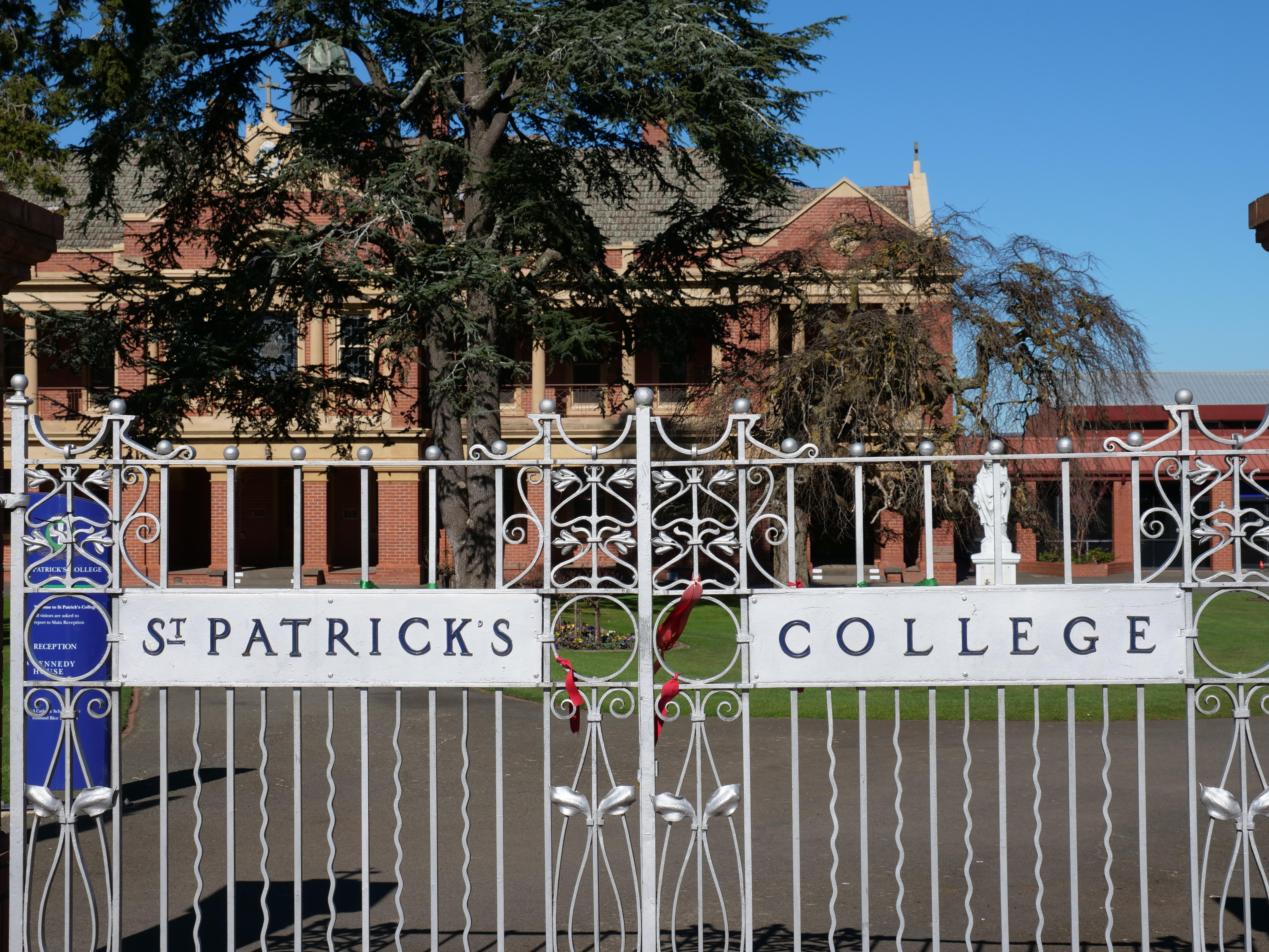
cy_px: 476
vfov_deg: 22.9
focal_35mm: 64
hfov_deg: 30.3
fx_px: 2346
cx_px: 634
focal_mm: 32
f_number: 7.1
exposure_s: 1/1000
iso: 200
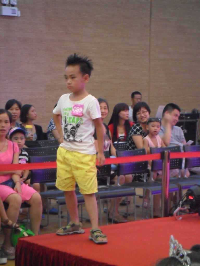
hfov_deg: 13.7
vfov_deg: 18.2
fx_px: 832
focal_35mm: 108
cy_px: 133
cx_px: 100
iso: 640
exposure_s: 1/20
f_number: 5
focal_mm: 19.6
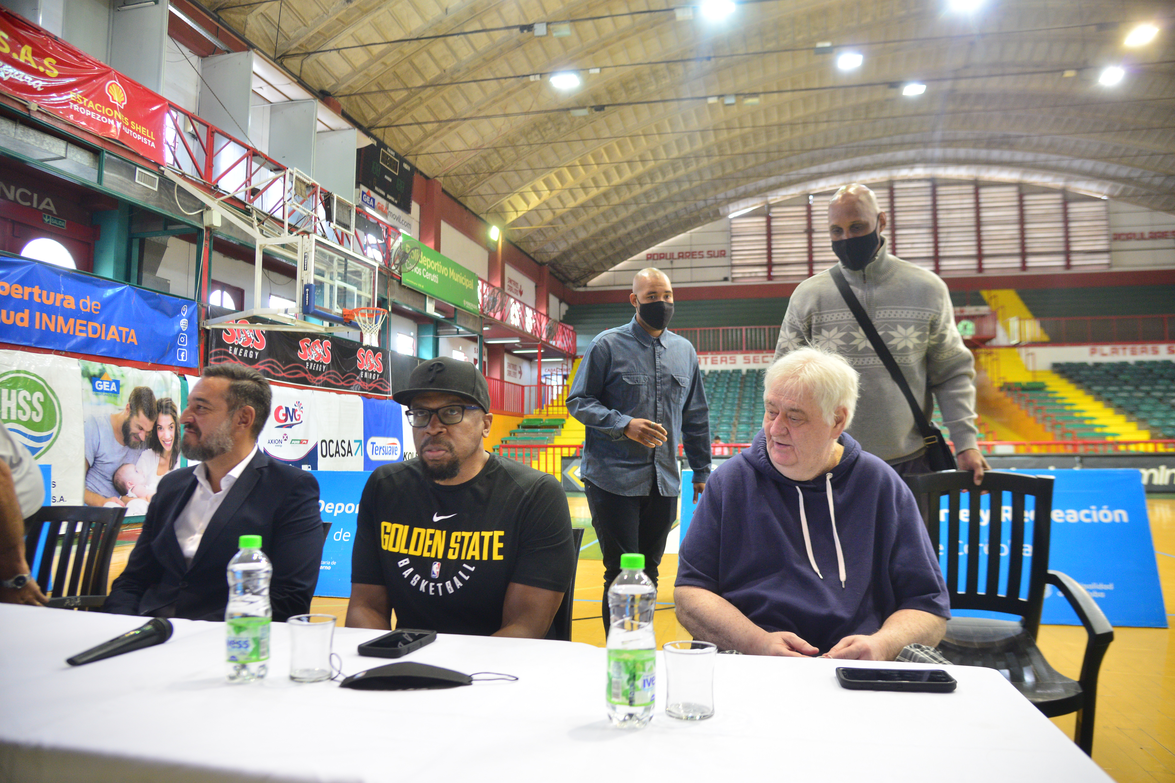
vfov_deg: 53.1
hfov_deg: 73.7
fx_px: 783
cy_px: 392
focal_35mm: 24
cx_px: 588
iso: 1600
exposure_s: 1/125
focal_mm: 24
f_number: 4
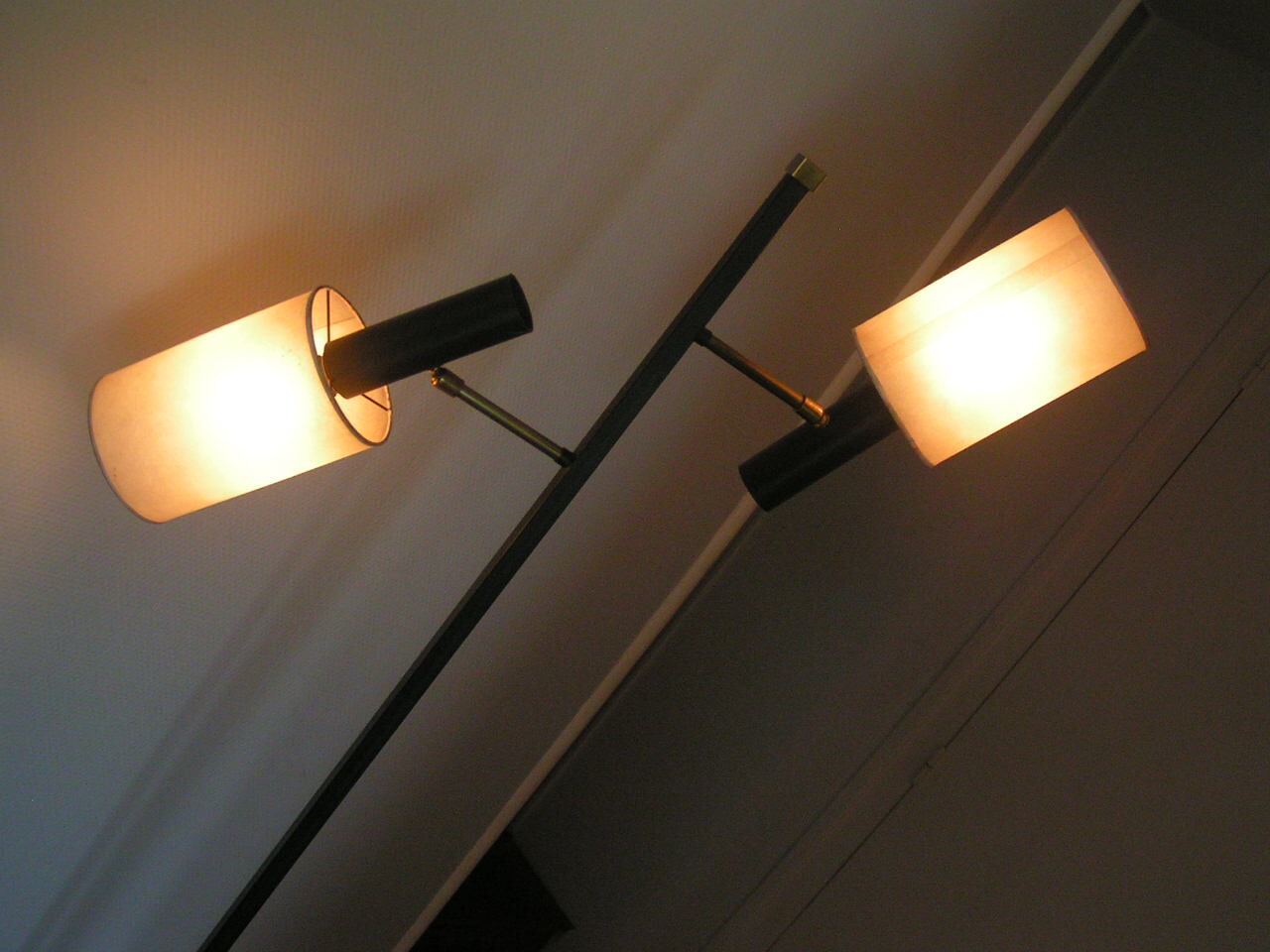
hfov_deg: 49.0
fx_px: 1394
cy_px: 476
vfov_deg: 37.7
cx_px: 635
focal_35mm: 38
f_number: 2.8
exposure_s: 1/40
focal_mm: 5.8
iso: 160
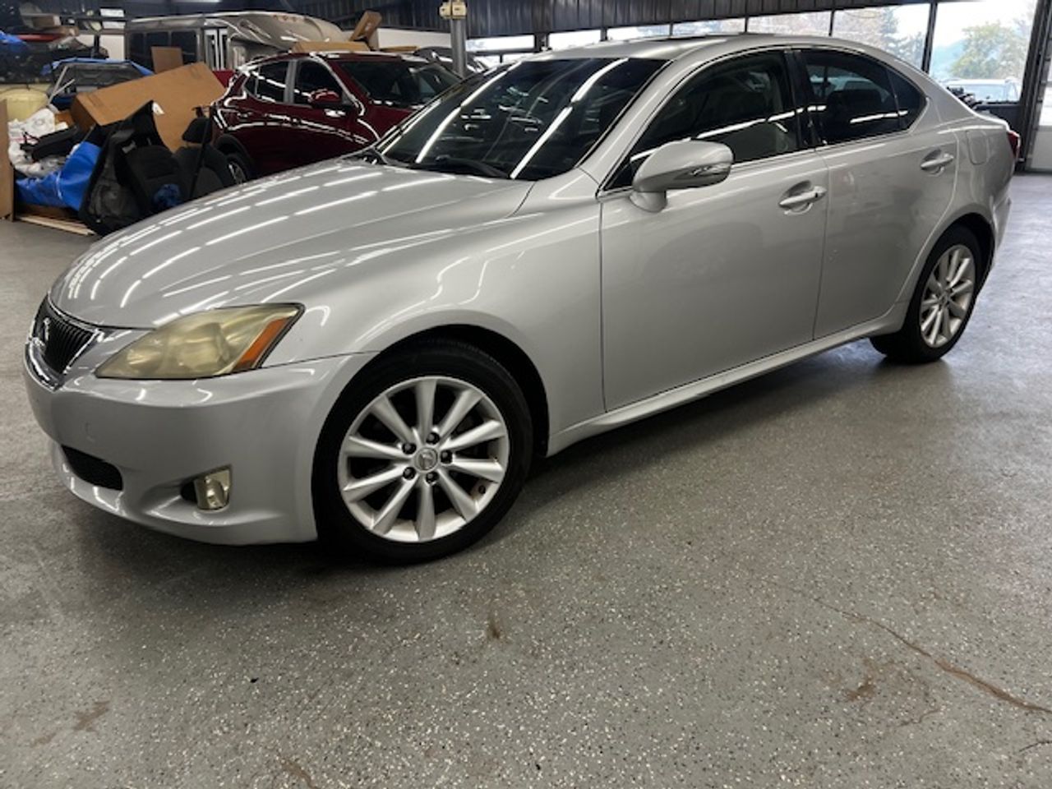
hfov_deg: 67.3
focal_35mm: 26
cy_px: 394
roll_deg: +0.2
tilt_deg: -22.1
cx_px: 526
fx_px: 790
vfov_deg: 53.1
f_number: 1.5
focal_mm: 5.7
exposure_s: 1/120
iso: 100
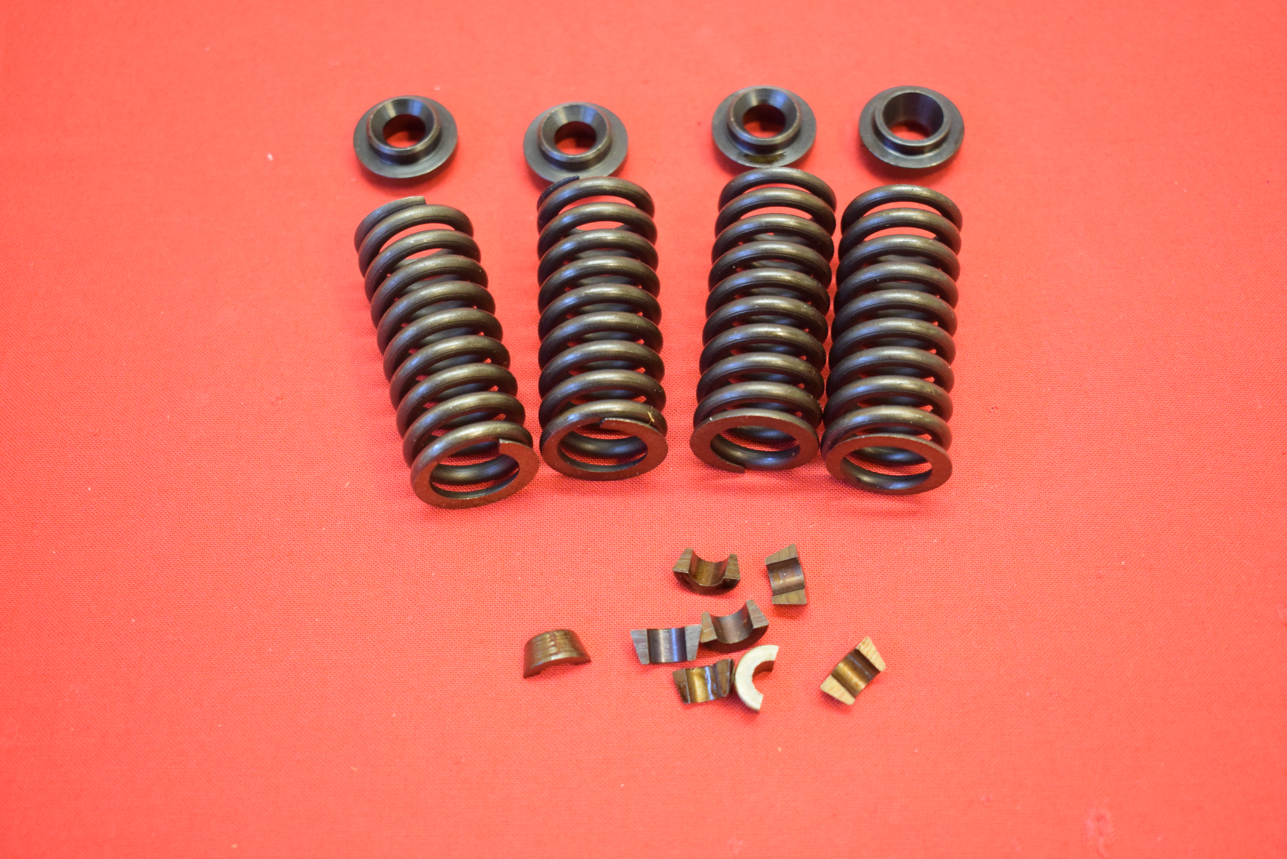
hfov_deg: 41.1
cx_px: 644
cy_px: 430
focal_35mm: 48
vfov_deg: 28.1
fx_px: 1716
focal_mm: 32
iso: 2000
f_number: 5
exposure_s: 1/60
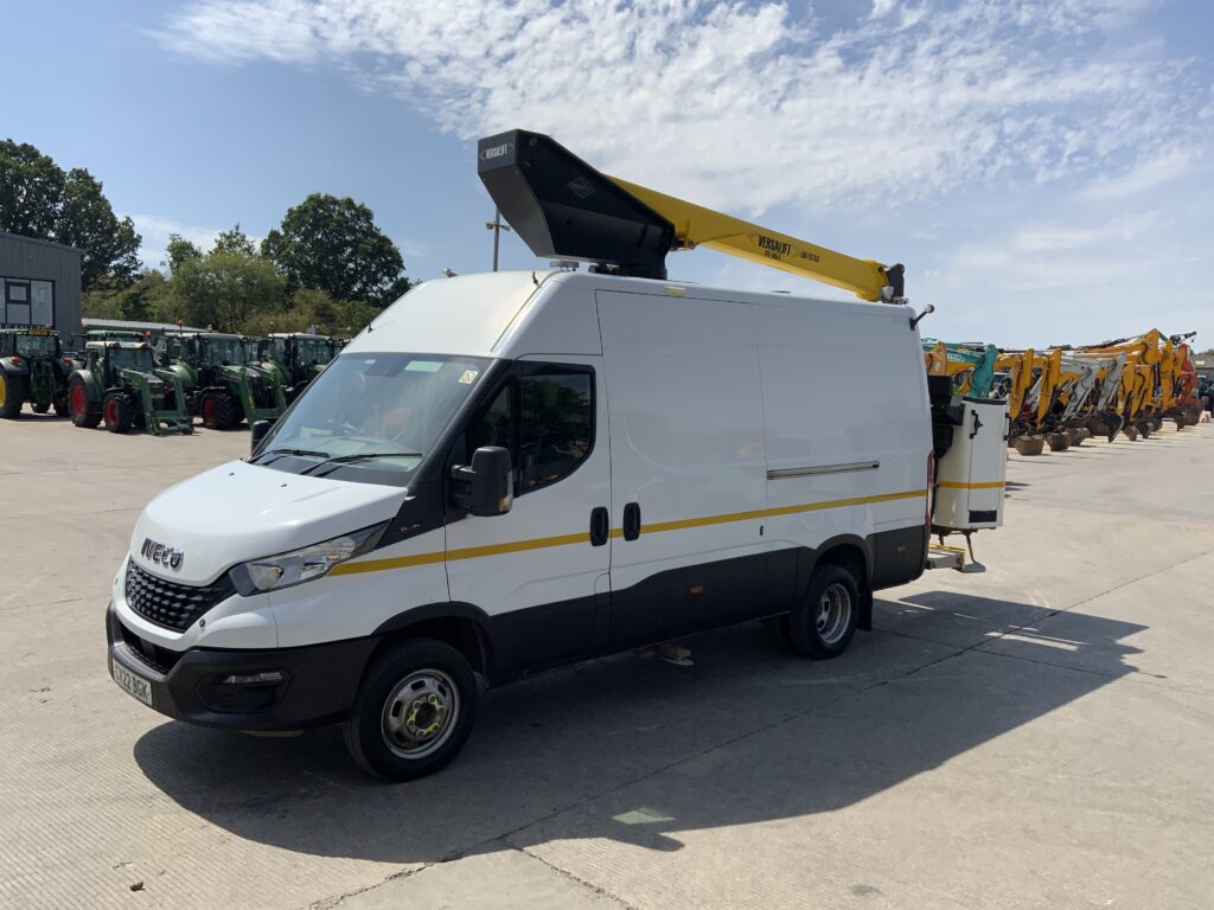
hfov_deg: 61.7
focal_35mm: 29
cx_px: 607
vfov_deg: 48.2
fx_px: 1017
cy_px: 455
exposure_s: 1/2959
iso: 20
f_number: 1.8
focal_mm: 3
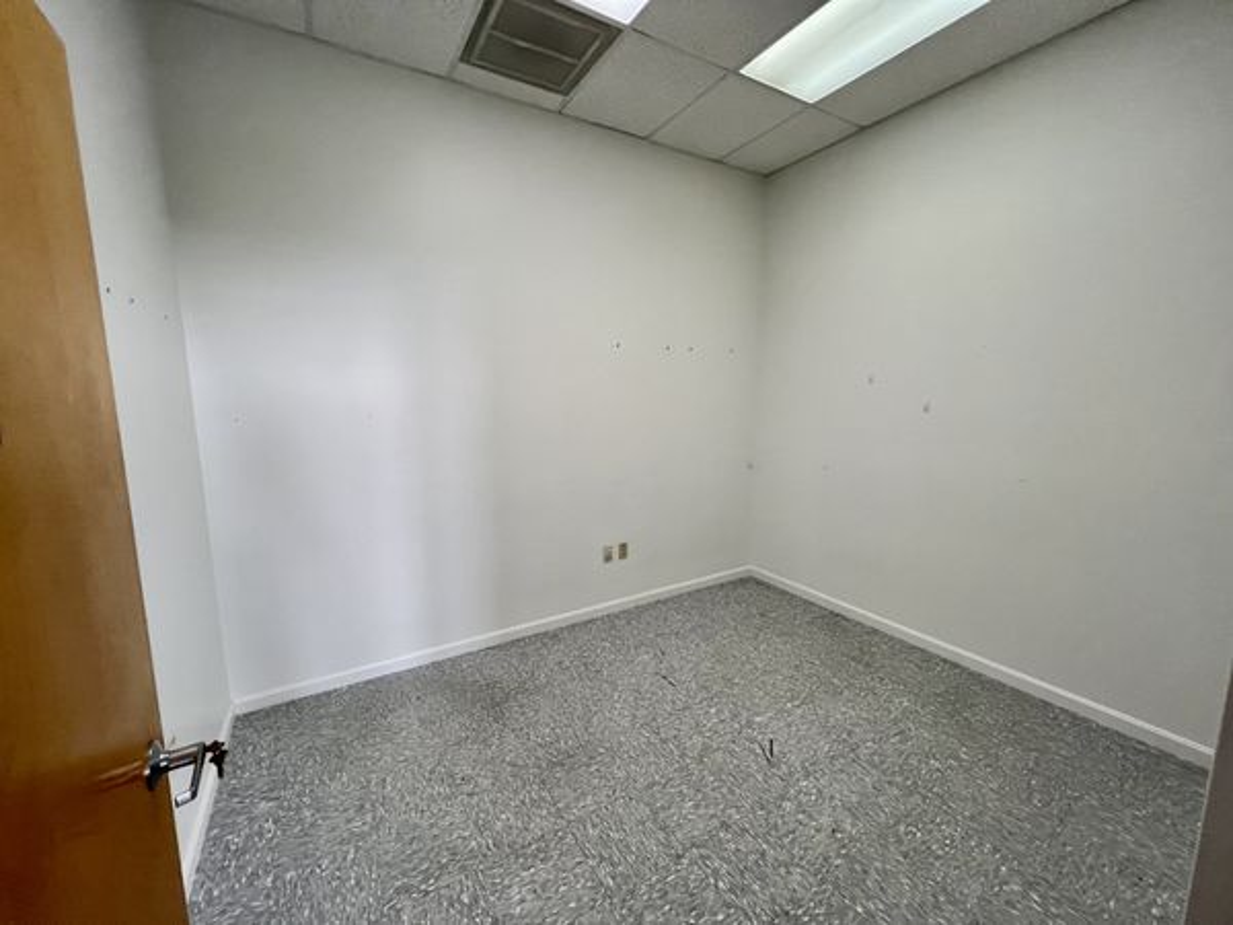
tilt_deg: -8.1
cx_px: 616
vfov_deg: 89.9
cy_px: 462
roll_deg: -0.1
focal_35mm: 13
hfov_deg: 106.2
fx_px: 463
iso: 100
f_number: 1.8
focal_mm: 1.57
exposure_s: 1/120
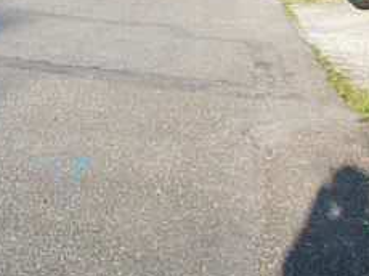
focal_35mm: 103
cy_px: 29
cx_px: 3
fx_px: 1097
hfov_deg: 18.6
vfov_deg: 14.2
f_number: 5.6
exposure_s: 1/1300
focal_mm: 6.1
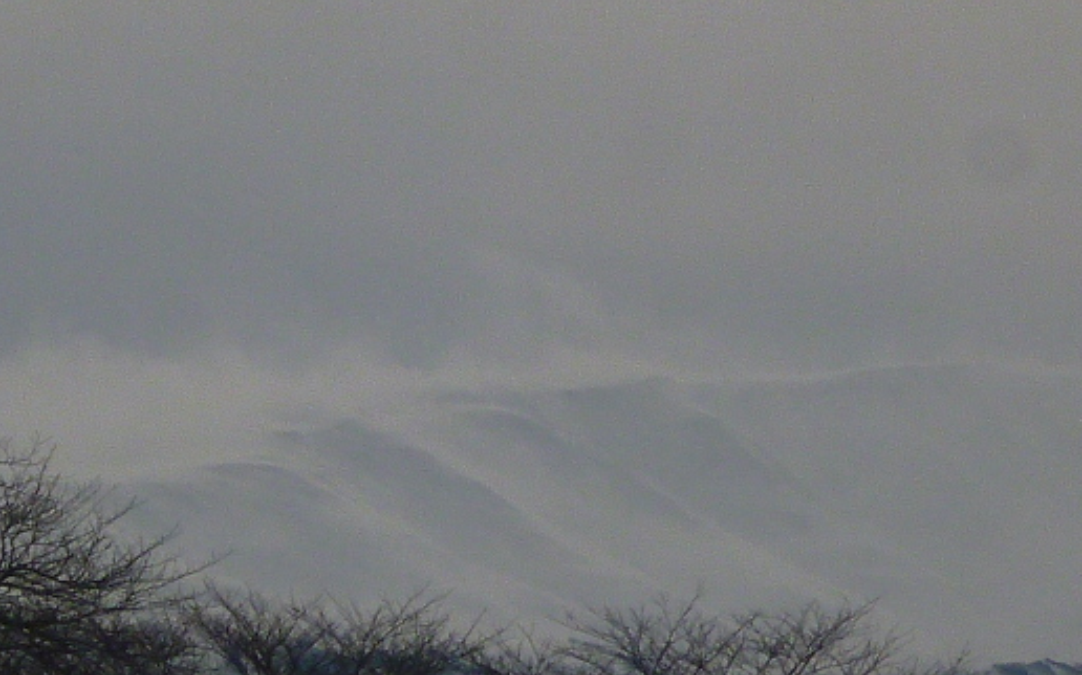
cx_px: 564
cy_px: 224
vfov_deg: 3.0
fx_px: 12792
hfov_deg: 4.8
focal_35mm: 434
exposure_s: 1/125
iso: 125
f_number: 20
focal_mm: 20
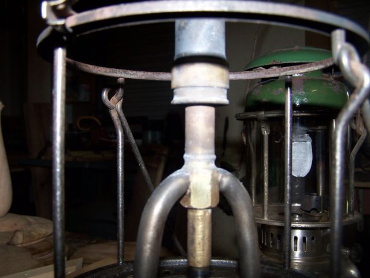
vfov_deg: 37.7
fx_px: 406
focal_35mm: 38
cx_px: 185
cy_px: 139
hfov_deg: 49.0
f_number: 2.8
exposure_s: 1/60
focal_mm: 6.3
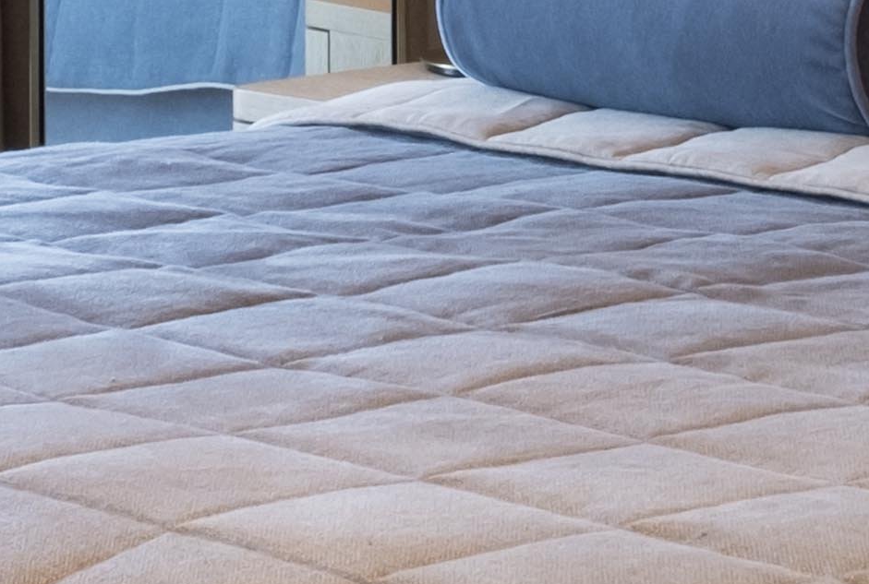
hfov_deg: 10.1
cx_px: 493
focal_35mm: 204
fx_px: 4938
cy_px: -544
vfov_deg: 6.6
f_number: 13
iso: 320
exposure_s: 1/4
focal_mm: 20.6
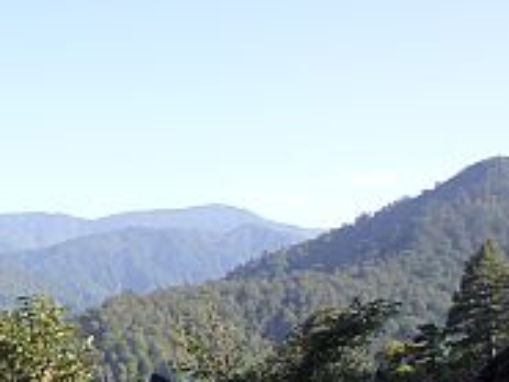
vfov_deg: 14.9
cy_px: 415
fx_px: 1427
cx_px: -132
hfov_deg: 18.9
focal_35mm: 97
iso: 50
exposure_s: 1/200
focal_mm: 7.2
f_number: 5
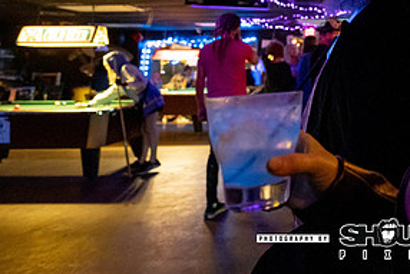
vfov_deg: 38.2
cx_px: 391
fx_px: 353
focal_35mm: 31
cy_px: 6
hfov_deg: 51.0
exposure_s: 1/160
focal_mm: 14
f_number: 2.8
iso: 3200
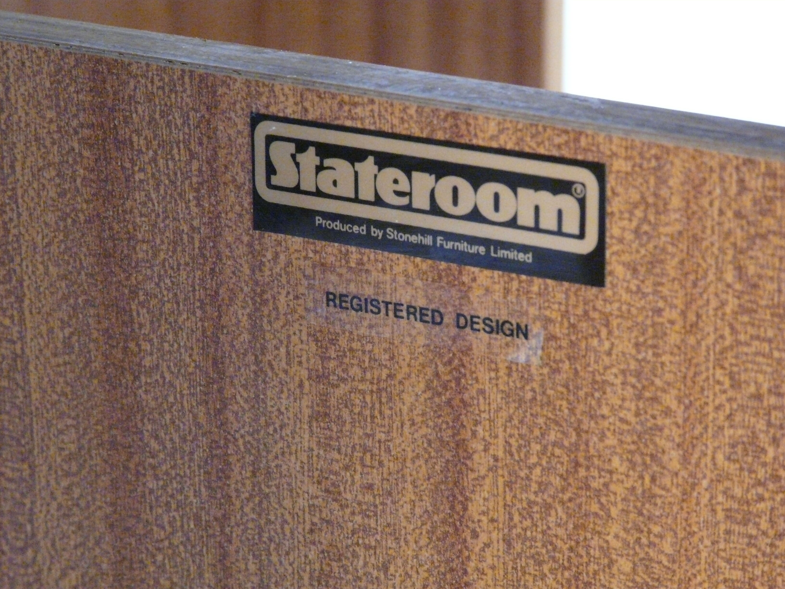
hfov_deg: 15.1
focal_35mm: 131
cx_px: 392
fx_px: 2971
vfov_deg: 11.3
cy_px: 294
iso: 800
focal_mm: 21.6
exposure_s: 1/60
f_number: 3.6
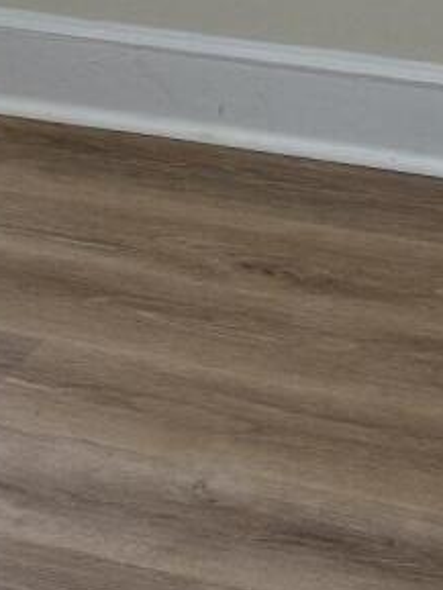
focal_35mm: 166
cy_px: -233
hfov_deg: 8.9
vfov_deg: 11.5
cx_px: 35
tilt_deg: -12.5
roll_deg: +1.5
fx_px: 2830
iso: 100
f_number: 1.78
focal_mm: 6.76
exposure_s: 1/287
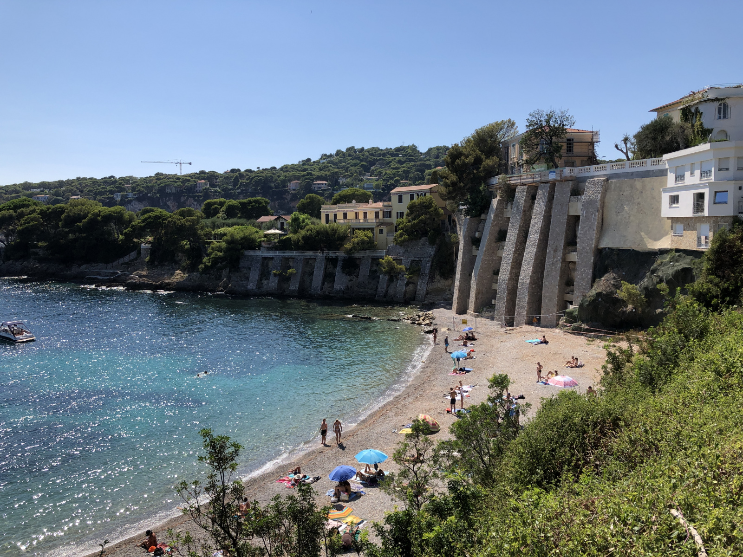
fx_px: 601
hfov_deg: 63.4
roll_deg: -0.3
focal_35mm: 28
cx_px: 372
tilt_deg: -4.8
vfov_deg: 49.7
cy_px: 278
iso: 20
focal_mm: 3.99
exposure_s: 1/2404
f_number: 1.8
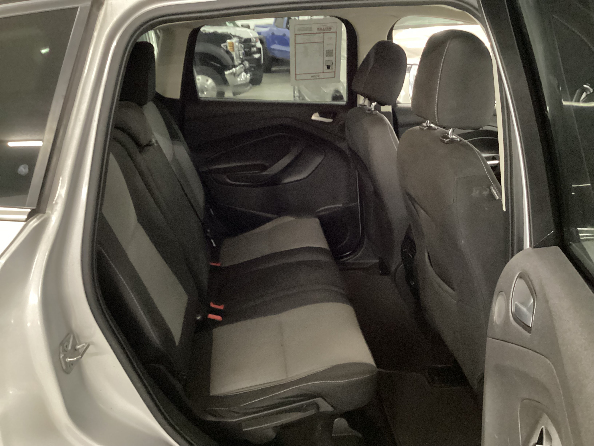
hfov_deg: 58.4
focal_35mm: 31
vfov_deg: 45.4
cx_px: 297
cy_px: 223
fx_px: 532
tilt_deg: -22.7
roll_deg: +2.3
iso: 800
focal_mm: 3.3
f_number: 2.4
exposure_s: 1/17
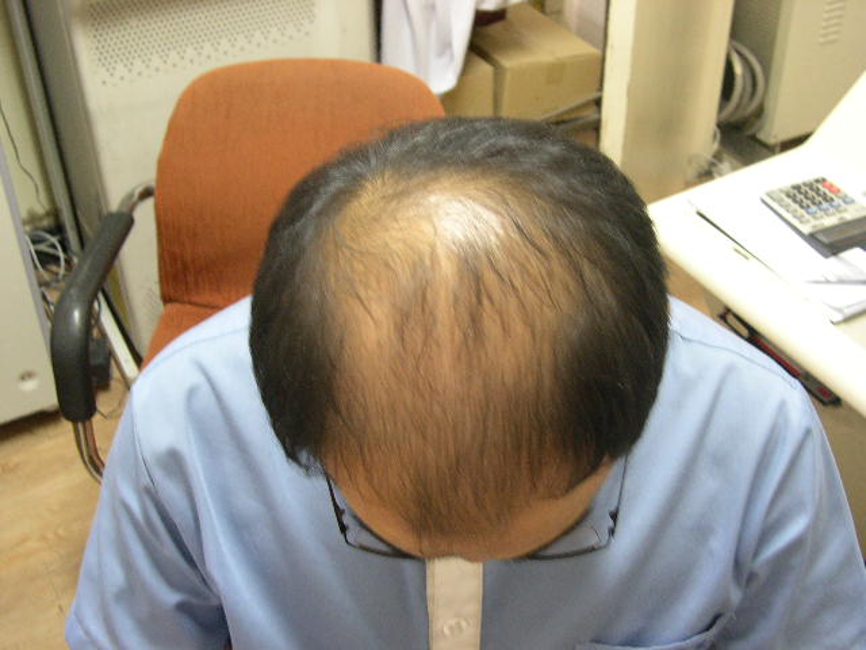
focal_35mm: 42
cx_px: 433
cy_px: 325
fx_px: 1051
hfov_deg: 44.8
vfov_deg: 34.3
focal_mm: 9
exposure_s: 1/4.9
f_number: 2.9
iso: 242
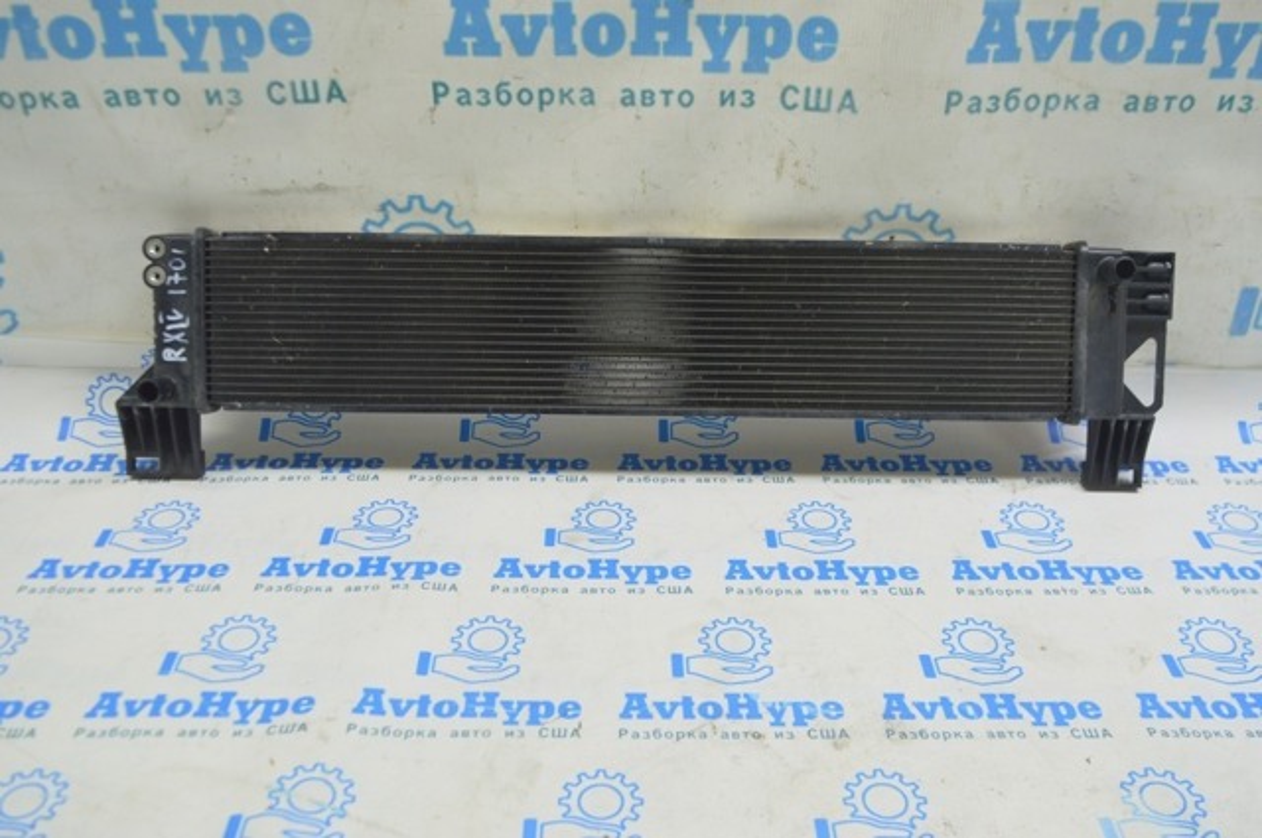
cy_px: 419
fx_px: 1260
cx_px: 631
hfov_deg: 53.2
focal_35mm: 36
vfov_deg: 36.8
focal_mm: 24
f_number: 5.6
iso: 400
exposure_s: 1/20
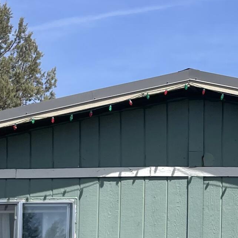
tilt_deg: +5.4
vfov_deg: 16.0
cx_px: 300
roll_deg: -0.7
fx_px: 832
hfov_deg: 15.6
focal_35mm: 107
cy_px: 220
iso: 32
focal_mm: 4.2
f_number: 1.6
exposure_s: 1/3300
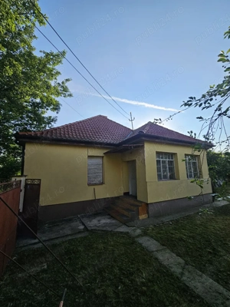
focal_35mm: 13
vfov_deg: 106.2
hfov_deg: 89.9
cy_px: 154
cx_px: 115
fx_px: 115
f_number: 2.2
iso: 50
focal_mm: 2.2
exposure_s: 1/1667
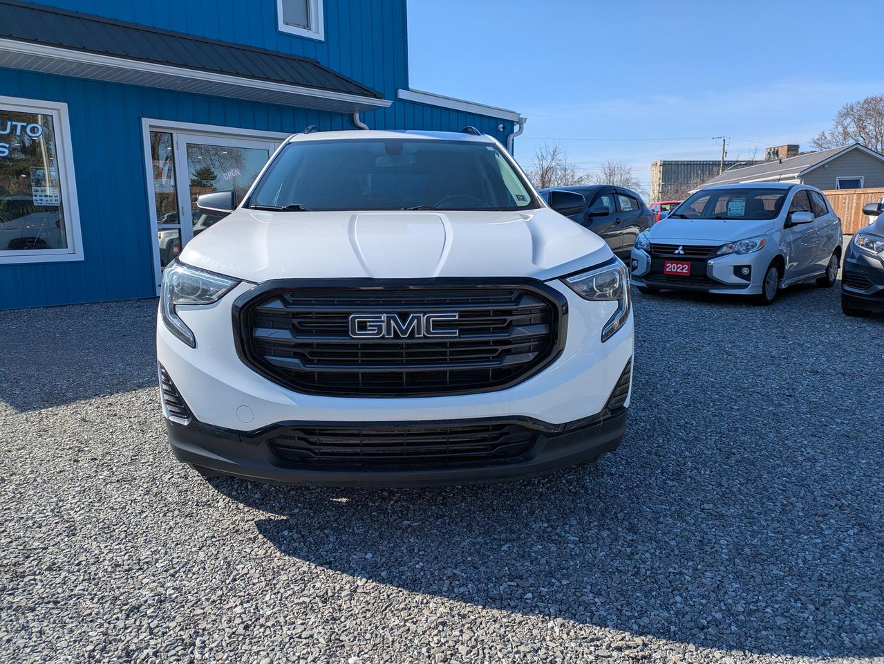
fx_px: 639
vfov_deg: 54.9
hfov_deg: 69.4
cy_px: 332
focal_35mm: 25
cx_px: 442
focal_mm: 5.43
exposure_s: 1/2092
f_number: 1.89
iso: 45
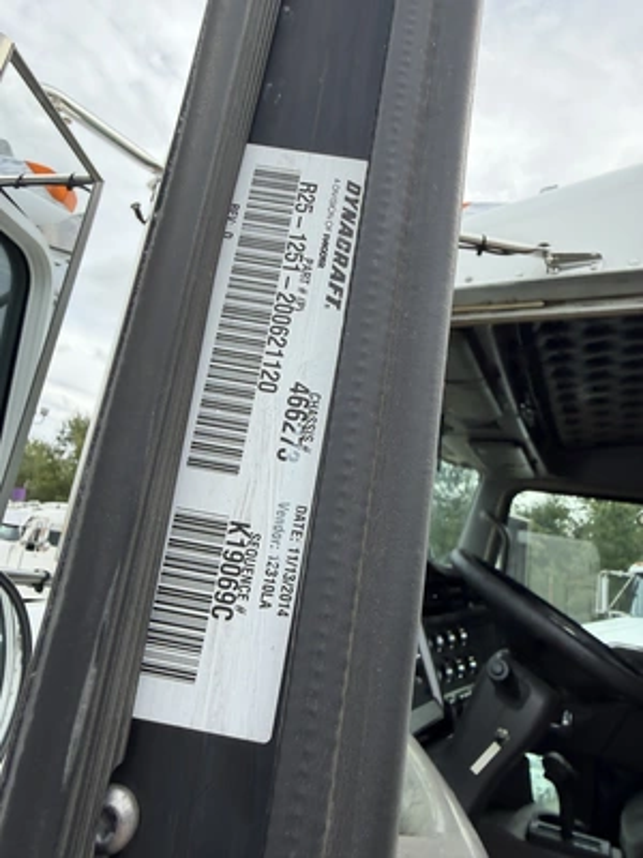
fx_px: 594
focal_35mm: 24
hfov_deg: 56.8
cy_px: 429
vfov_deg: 71.6
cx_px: 322
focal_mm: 2.22
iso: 40
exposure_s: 1/507
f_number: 2.2
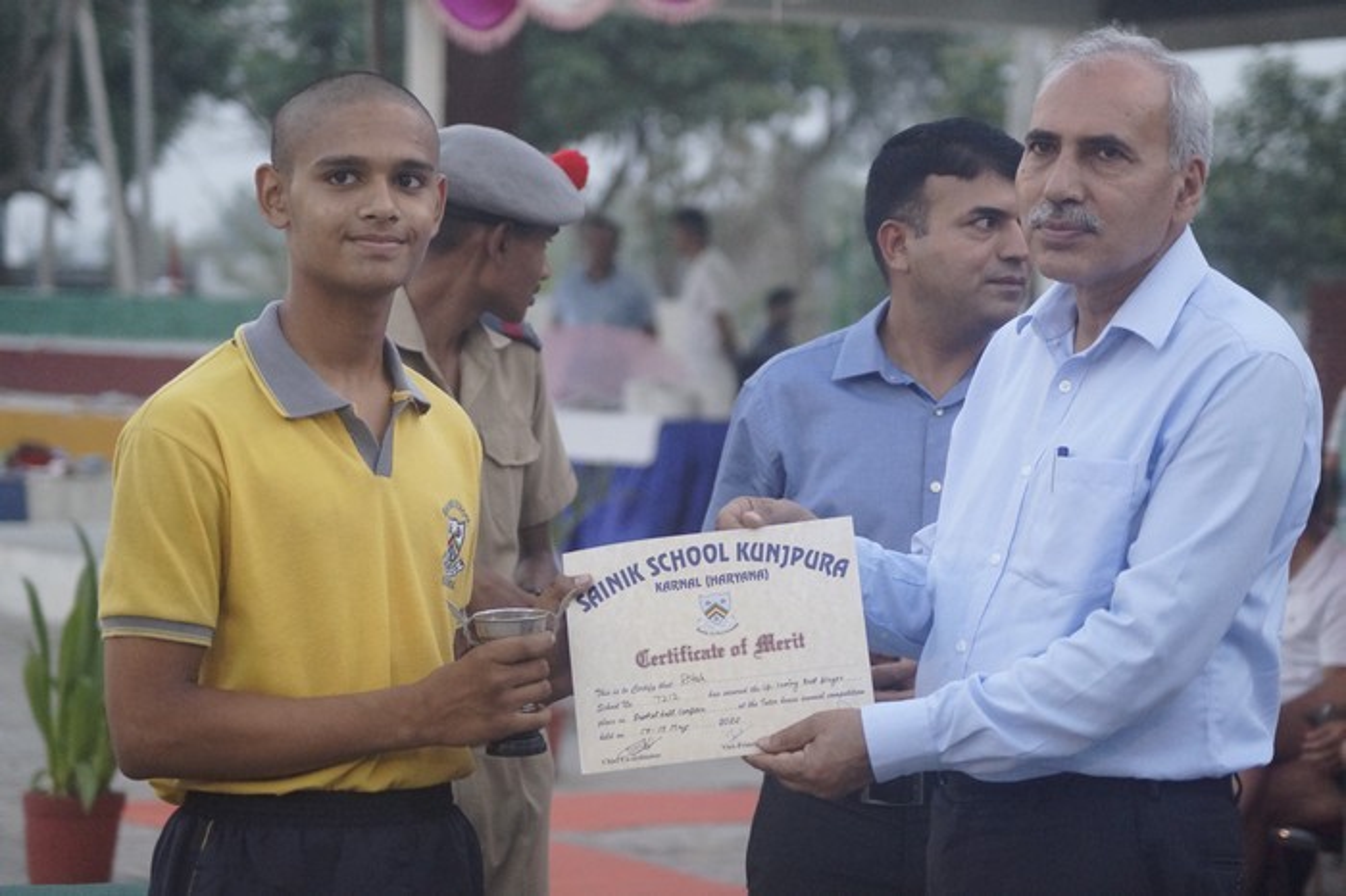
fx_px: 4765
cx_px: 673
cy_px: 448
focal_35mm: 128
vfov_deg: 10.7
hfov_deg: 16.1
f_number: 4
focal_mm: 85
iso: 2500
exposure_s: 1/160
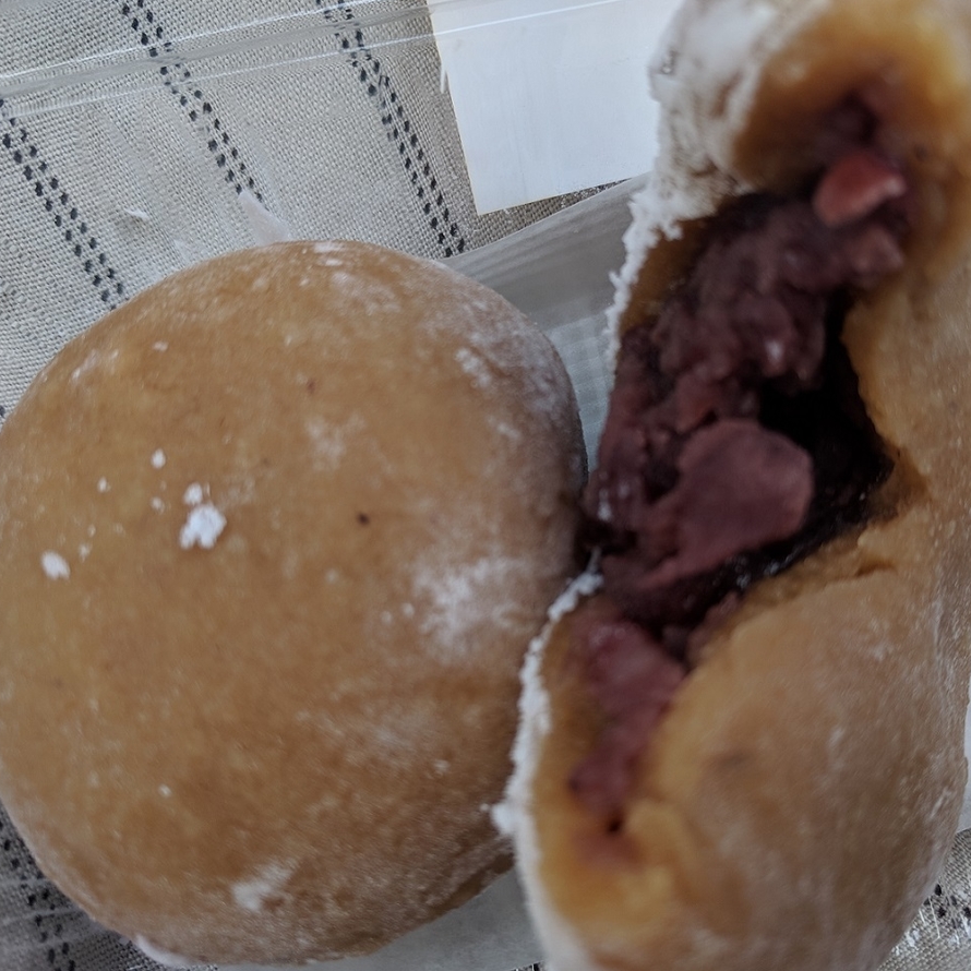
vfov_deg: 52.5
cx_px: 529
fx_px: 984
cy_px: 485
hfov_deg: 52.5
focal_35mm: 31
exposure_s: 1/128
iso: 62
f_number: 2
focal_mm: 4.67
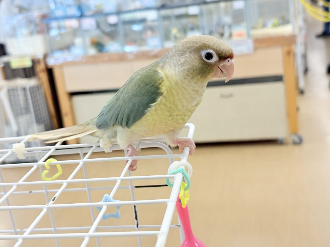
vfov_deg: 28.0
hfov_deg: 36.8
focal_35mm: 52
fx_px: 496
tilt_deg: -14.8
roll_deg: +8.0
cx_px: 165
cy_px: 124
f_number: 1.6
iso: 80
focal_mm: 5.96
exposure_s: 1/100
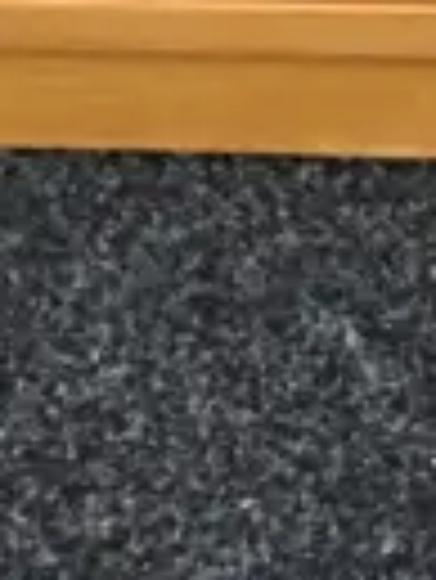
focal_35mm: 230
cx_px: 984
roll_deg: -0.4
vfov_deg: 6.9
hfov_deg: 6.2
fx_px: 3856
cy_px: -1619
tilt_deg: -17.4
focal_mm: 4.15
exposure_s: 1/17
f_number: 2.2
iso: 100
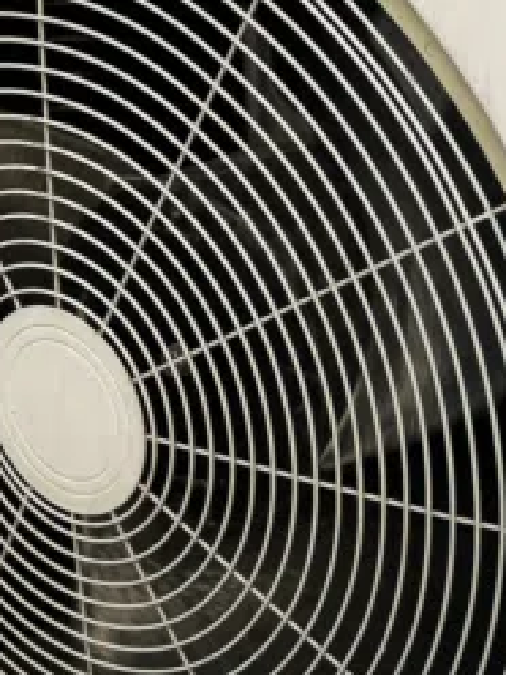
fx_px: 1306
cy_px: 370
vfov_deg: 29.0
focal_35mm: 67
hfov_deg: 20.9
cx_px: 555
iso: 50
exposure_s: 1/2208
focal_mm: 5.7
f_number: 1.5
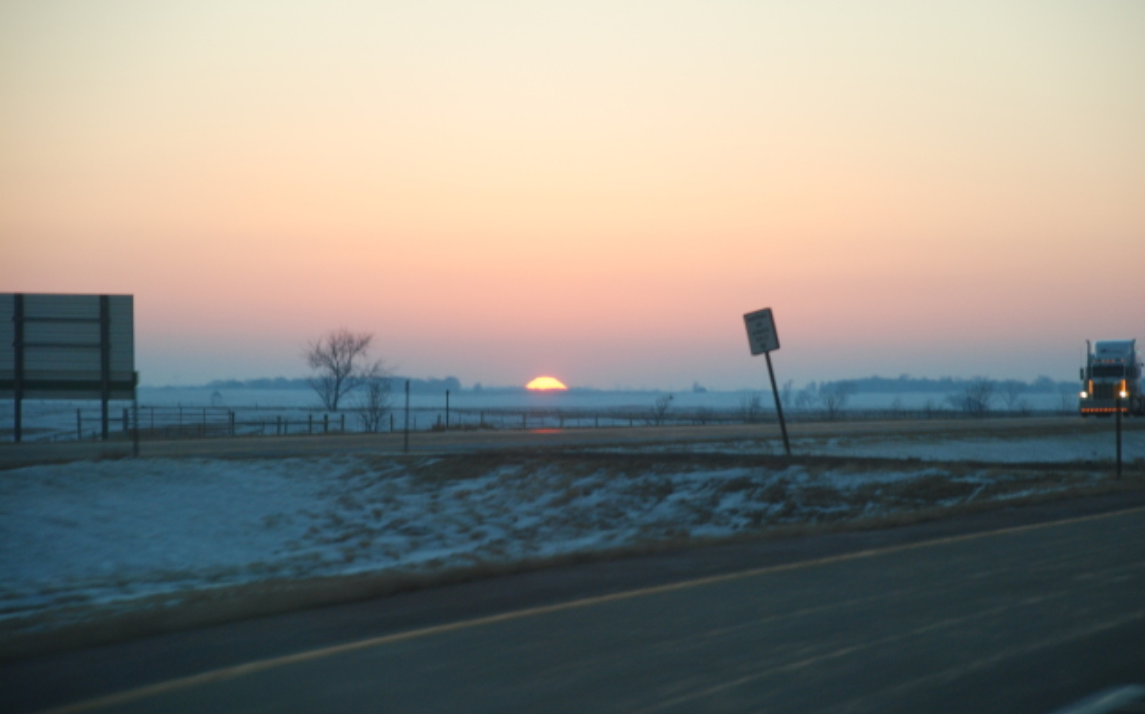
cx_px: 574
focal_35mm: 154
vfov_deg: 8.5
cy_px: 363
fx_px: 4804
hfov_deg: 13.6
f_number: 5.6
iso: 400
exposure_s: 1/100
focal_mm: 100
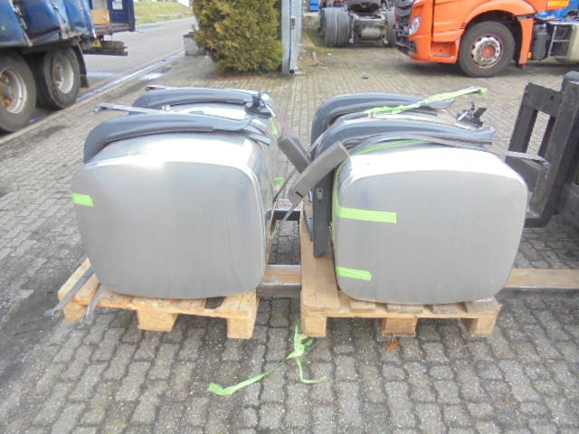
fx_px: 435
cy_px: 217
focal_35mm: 26
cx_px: 290
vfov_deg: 53.1
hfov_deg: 67.3
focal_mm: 4.6
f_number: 3.5
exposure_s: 1/100
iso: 100
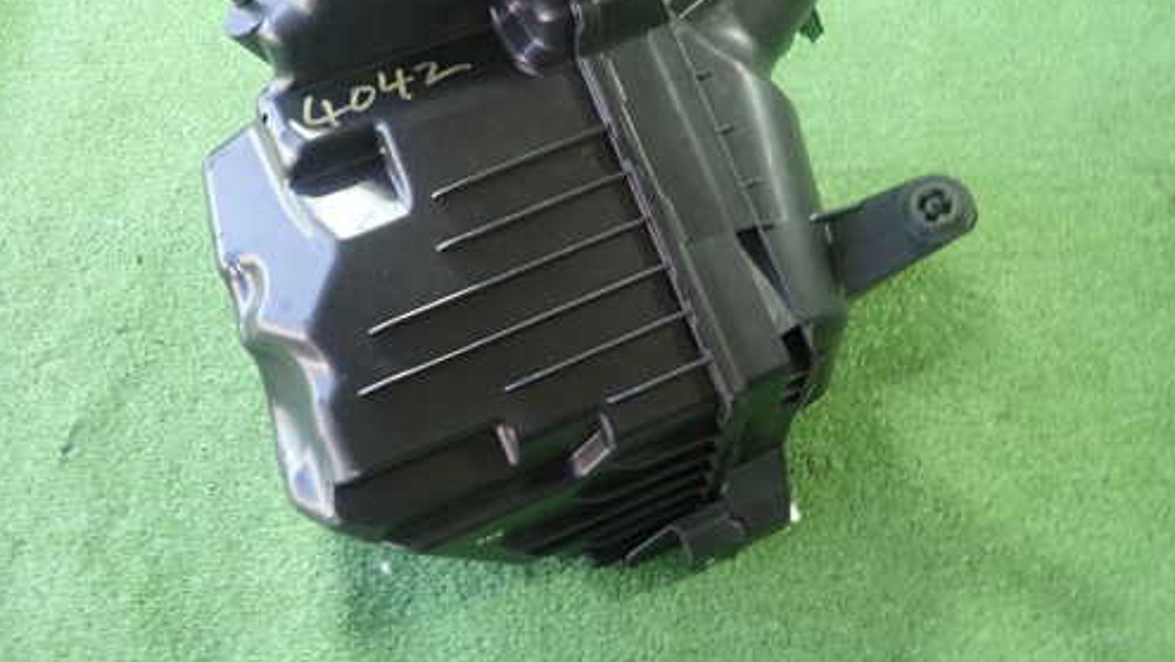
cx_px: 496
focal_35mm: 33
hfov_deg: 59.2
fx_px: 1029
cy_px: 197
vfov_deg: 35.2
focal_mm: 4.5
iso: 200
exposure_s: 1/30
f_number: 2
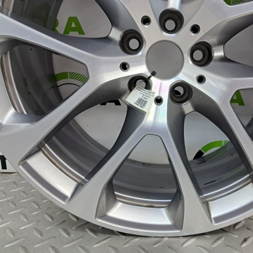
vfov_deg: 51.1
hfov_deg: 50.5
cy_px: 126
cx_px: 162
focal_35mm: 32
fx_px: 265
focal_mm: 4
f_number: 1.8
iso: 250
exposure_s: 1/50
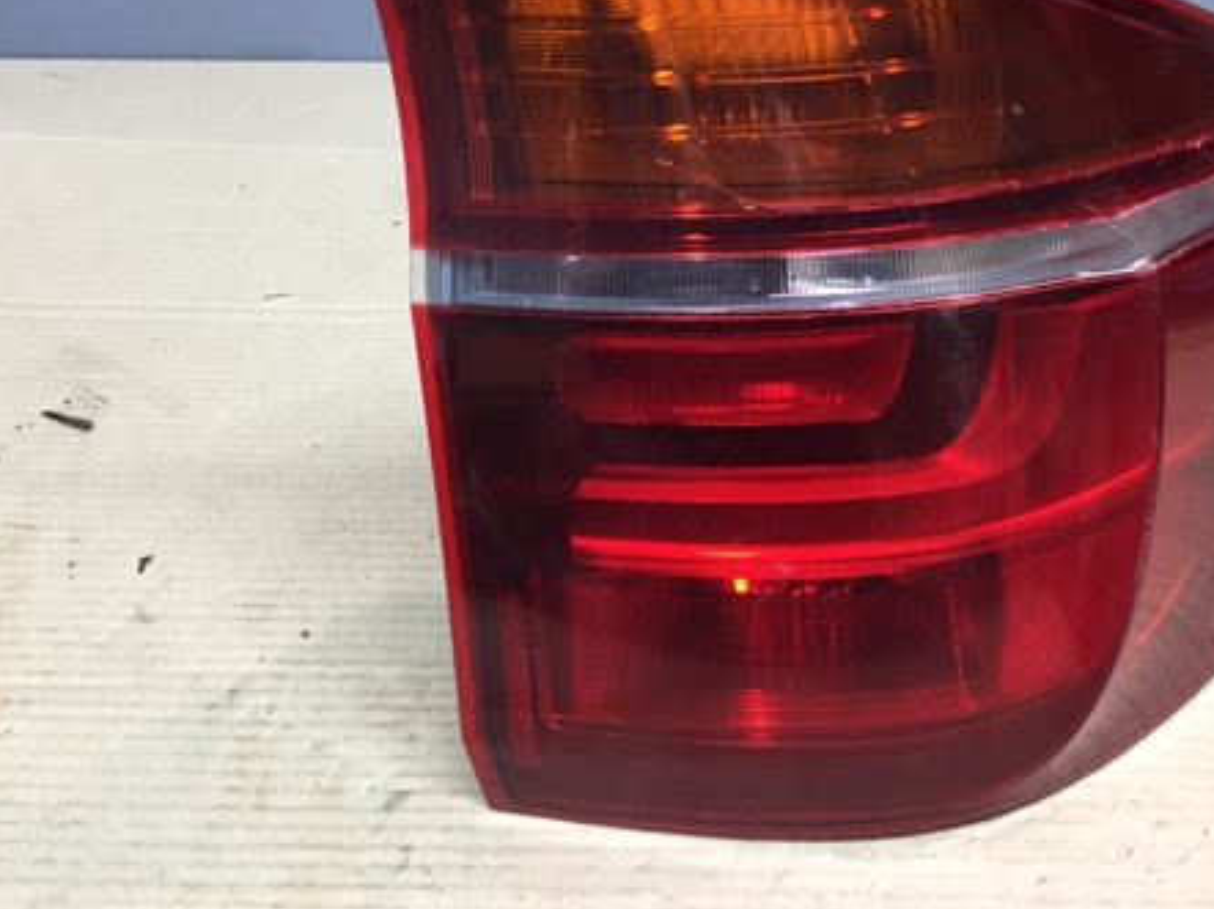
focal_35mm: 42
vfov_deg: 34.1
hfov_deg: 44.4
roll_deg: -1.1
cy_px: 338
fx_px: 1472
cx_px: 761
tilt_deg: -32.2
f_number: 2.2
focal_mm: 4.15
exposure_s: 1/33
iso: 100
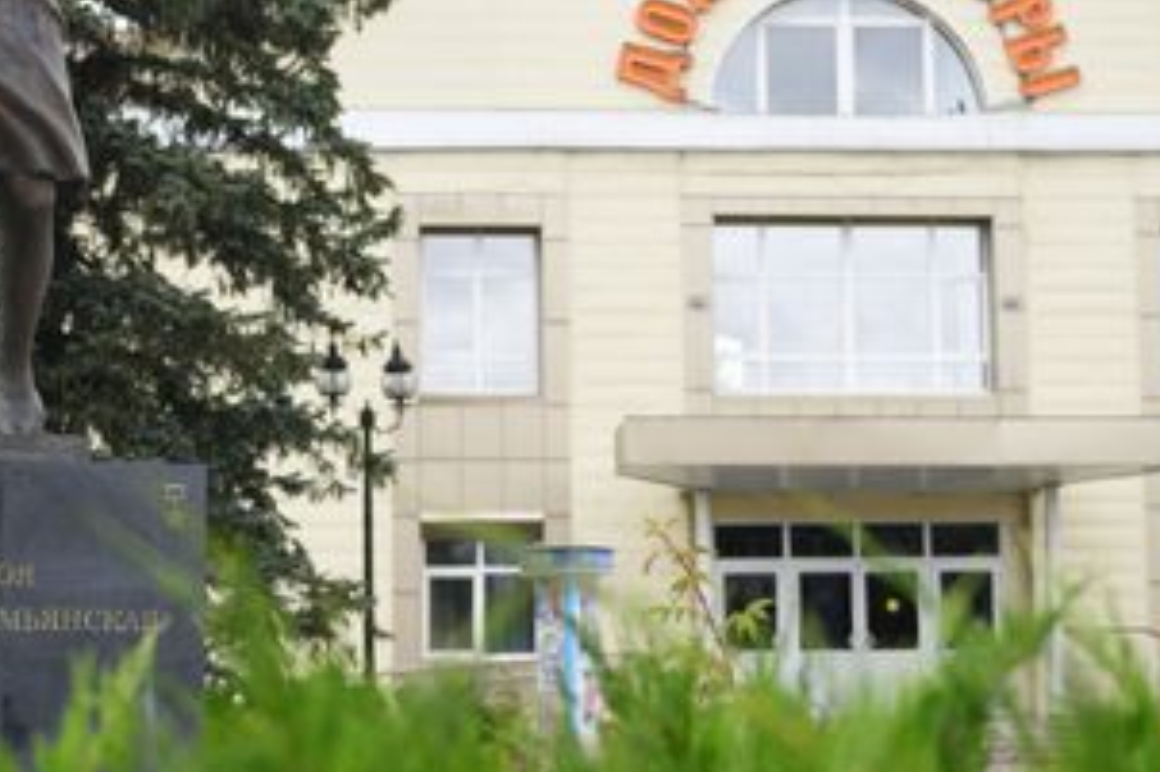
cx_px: 515
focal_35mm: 88
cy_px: 338
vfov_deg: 15.5
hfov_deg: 23.1
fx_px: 2834
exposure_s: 1/2000
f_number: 2.8
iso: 400
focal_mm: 38
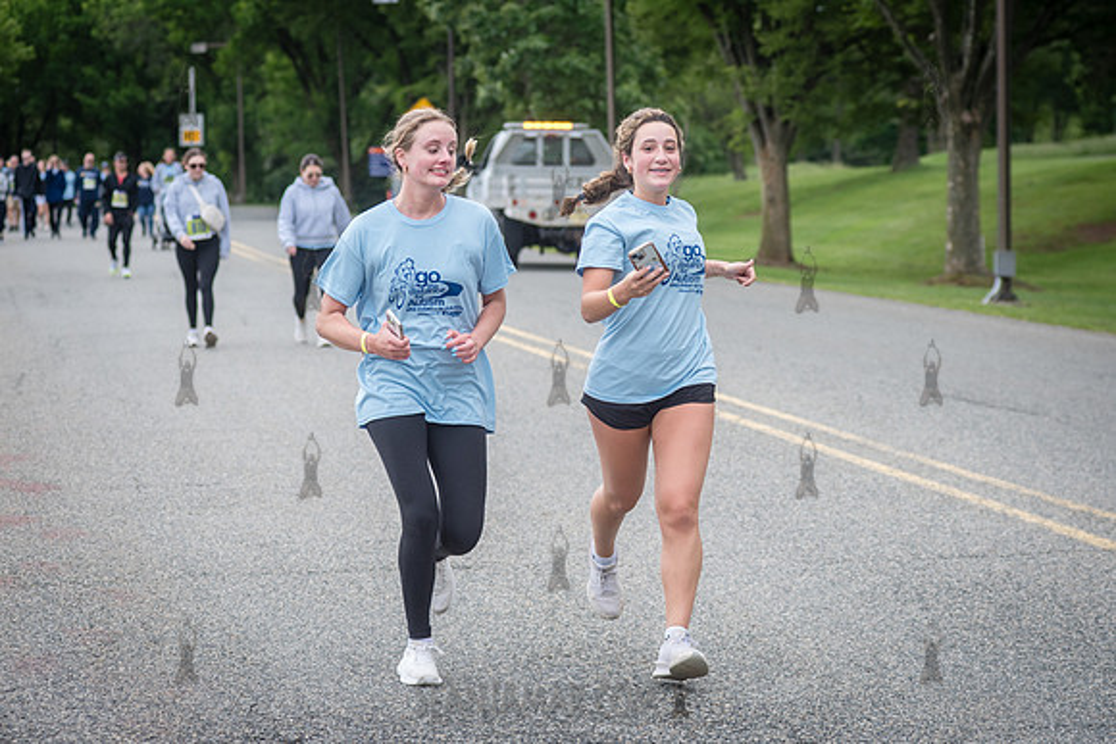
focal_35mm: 108
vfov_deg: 12.6
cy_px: 356
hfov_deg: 18.8
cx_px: 629
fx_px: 3362
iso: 400
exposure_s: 1/1250
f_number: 4
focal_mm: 86
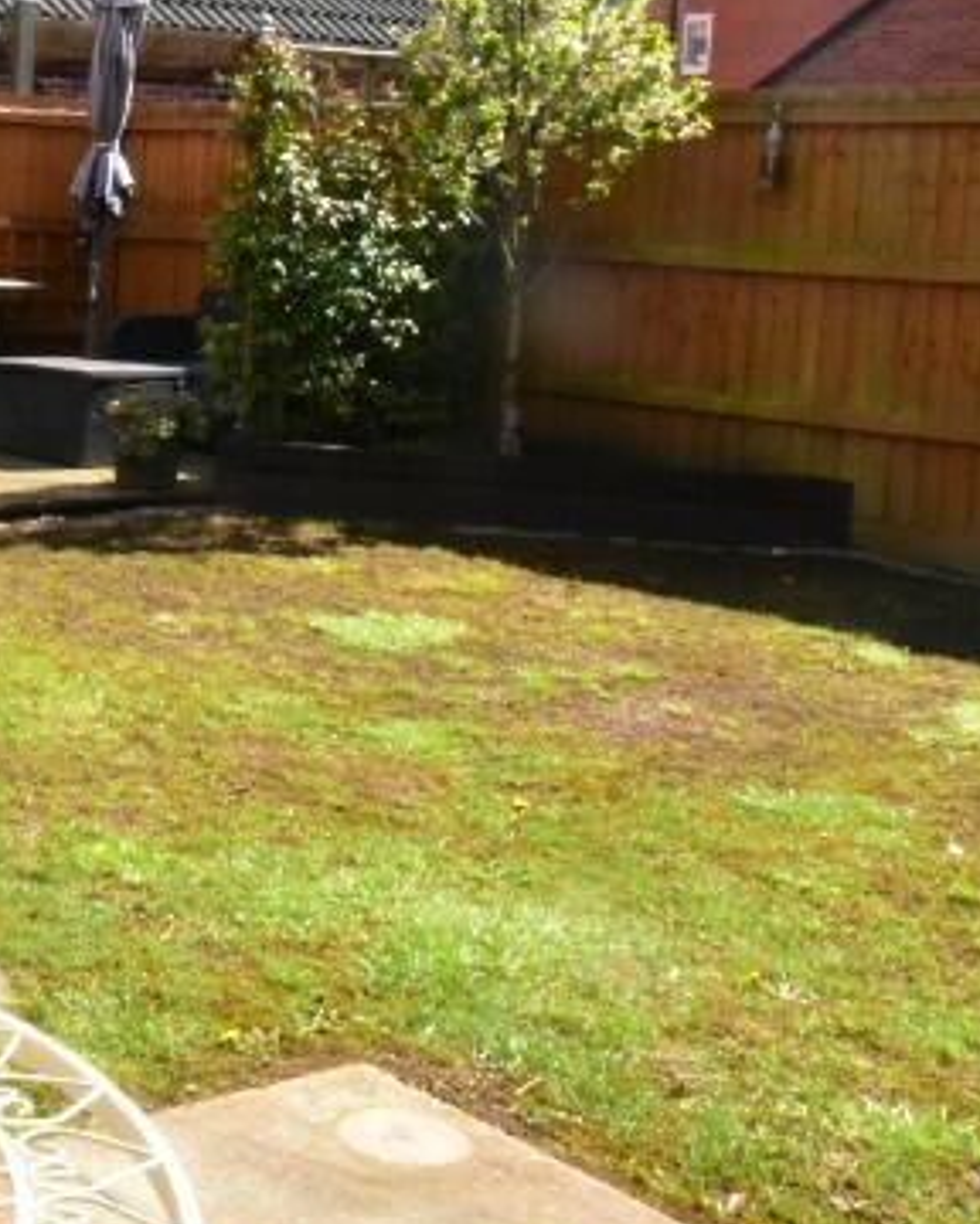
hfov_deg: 24.3
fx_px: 2030
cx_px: -235
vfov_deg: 32.9
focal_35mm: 56
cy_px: 311
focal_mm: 14
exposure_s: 1/200
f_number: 25
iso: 2200
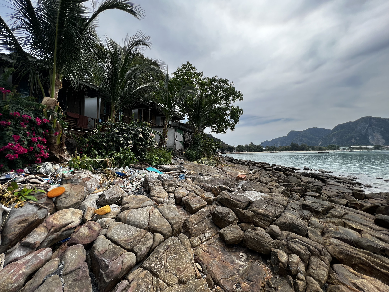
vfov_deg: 89.9
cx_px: 194
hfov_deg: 106.2
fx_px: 146
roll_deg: +0.7
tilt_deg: +2.9
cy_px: 146
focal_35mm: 13
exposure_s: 1/1449
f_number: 1.8
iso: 32
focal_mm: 1.57
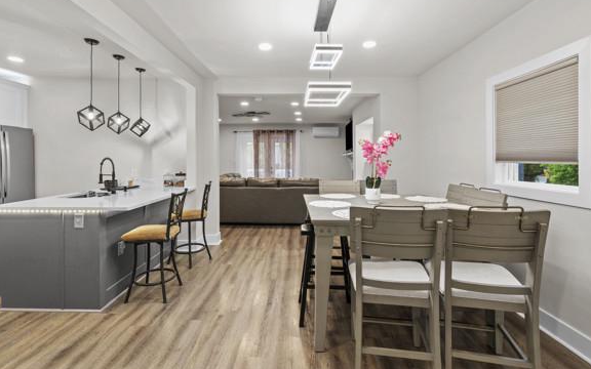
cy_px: 191
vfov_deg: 68.0
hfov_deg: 94.3
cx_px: 289
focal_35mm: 17
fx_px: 274
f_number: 7.1
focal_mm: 16
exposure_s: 1/15
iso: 1000
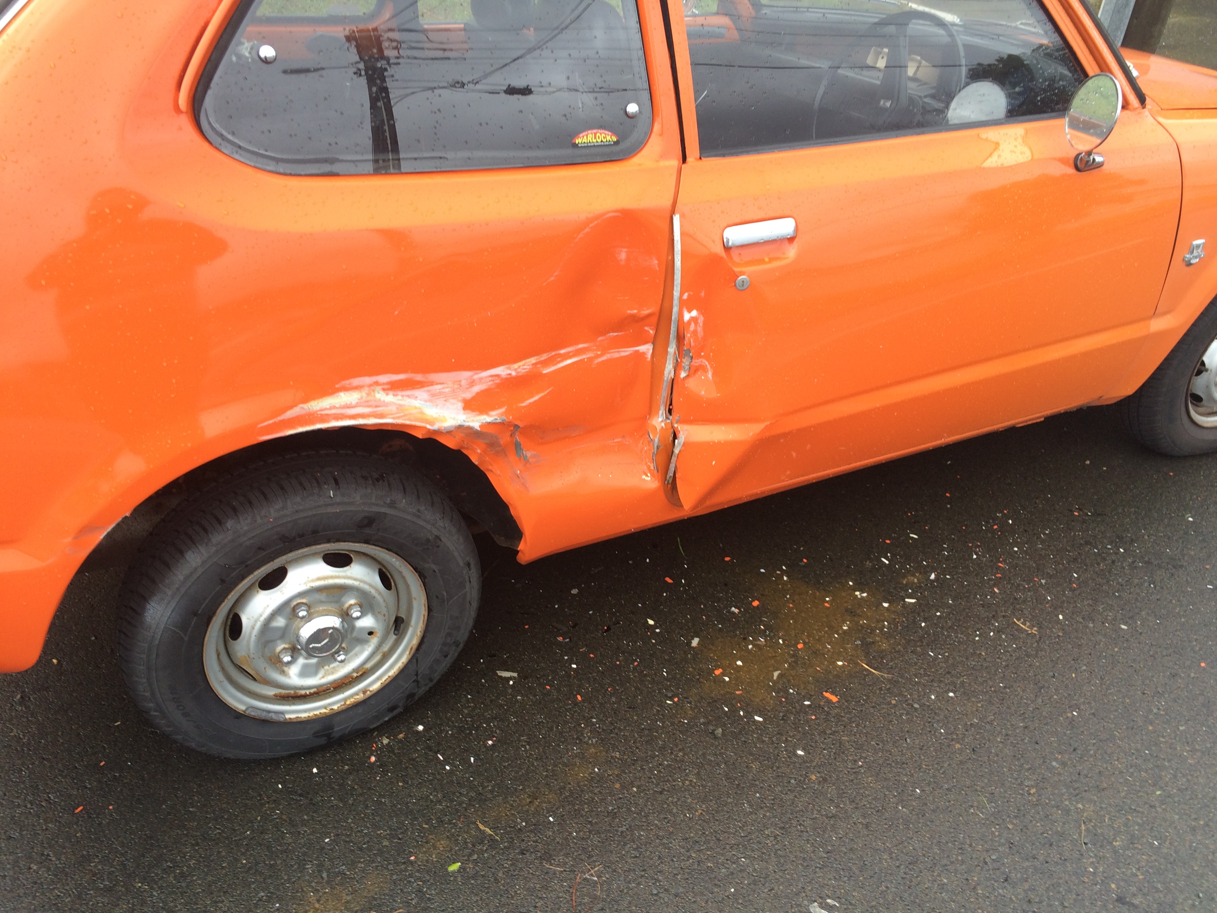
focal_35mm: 29
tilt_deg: -33.6
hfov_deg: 61.7
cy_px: 456
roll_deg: -3.4
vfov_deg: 48.2
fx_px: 1020
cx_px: 608
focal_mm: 4.15
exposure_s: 1/50
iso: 40
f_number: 2.2
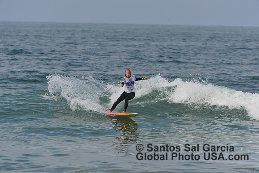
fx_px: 3958
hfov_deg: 3.7
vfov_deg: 2.5
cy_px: 86
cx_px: 130
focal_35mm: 550
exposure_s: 1/400
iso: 200
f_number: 10
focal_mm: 550
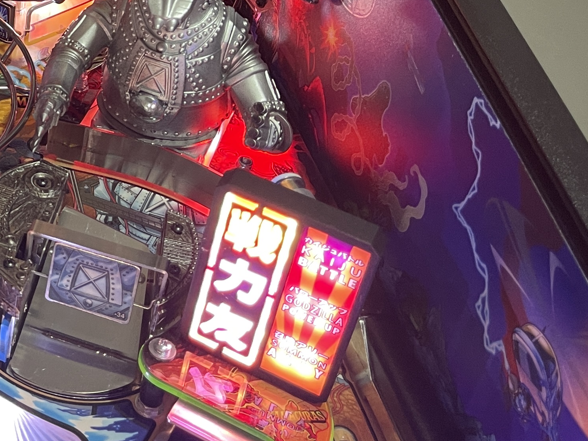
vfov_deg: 20.8
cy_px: -19
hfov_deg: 24.8
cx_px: -180
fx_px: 1155
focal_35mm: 68
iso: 125
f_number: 1.6
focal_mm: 5.1
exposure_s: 1/57
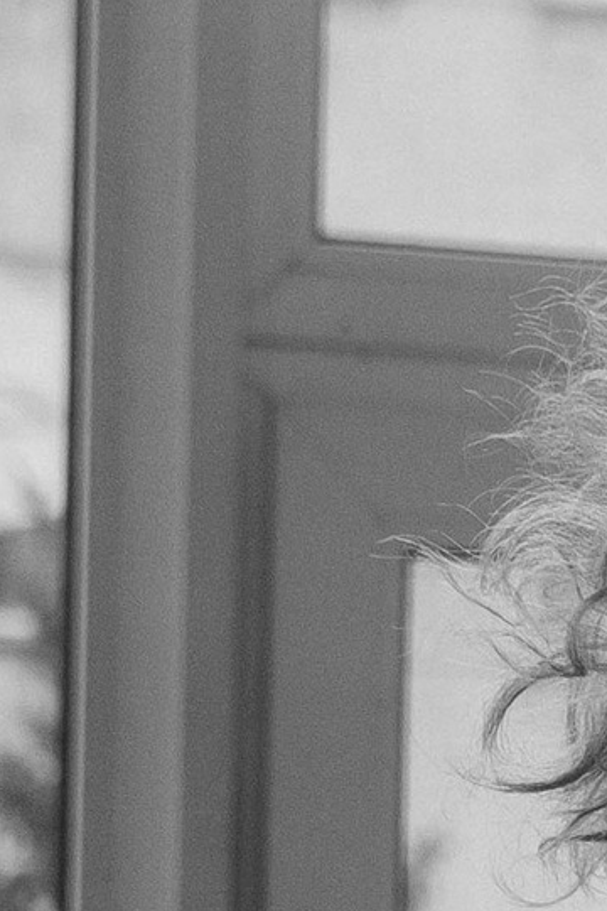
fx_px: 9180
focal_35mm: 363
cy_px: 2050
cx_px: 1168
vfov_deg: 5.5
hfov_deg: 3.8
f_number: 4
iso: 320
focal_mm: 34.2
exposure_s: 1/400
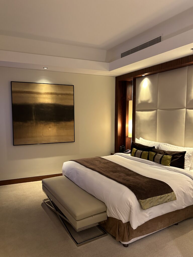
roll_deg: -0.3
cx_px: 96
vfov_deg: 67.3
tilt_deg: -4.9
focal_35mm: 26
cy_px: 128
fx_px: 193
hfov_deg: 53.1
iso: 250
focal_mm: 5.7
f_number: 1.5
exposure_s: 1/50
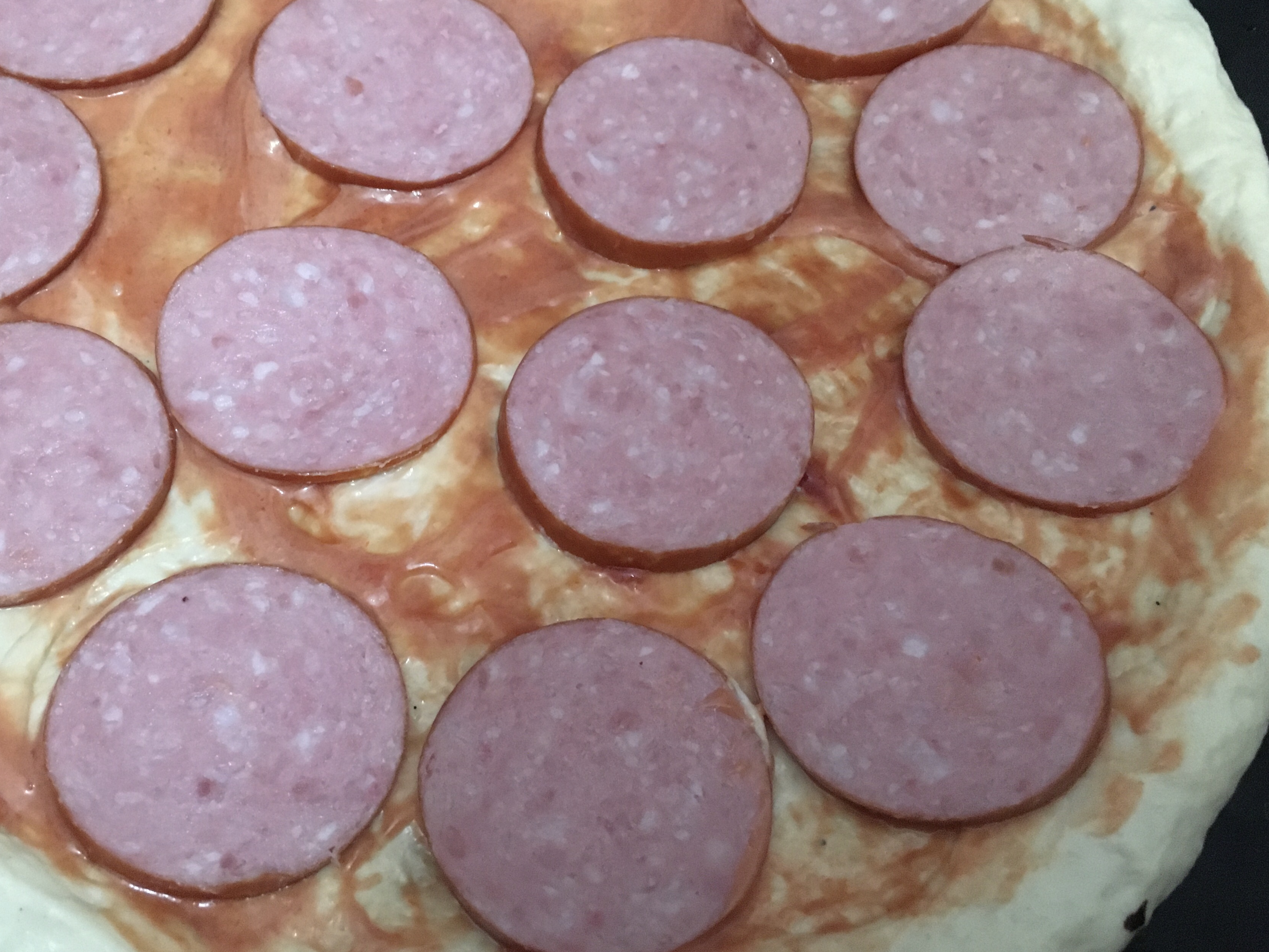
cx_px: 512
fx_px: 1283
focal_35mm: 35
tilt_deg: -62.4
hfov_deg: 52.3
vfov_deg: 40.7
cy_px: 431
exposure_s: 1/17
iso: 250
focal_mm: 4.15
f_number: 2.2
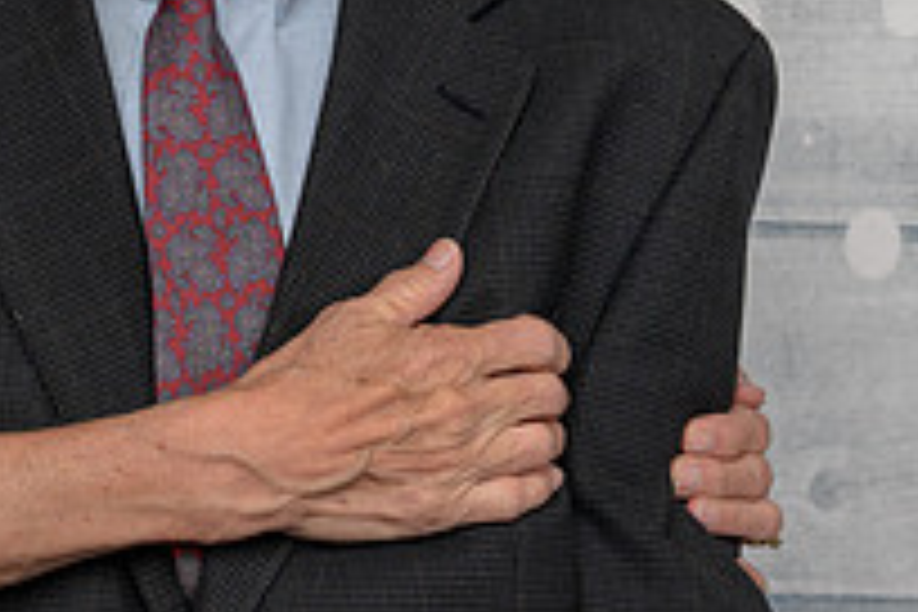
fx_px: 4054
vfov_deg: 8.5
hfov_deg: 12.6
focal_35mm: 159
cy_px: -227
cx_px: -148
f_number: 10
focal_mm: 56
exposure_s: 1/125
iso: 400
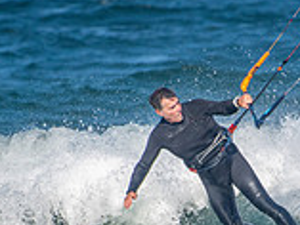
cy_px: 249
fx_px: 15403
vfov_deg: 0.8
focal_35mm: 1776
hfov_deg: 1.1
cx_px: 231
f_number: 5.6
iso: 450
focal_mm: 500
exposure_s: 1/4000
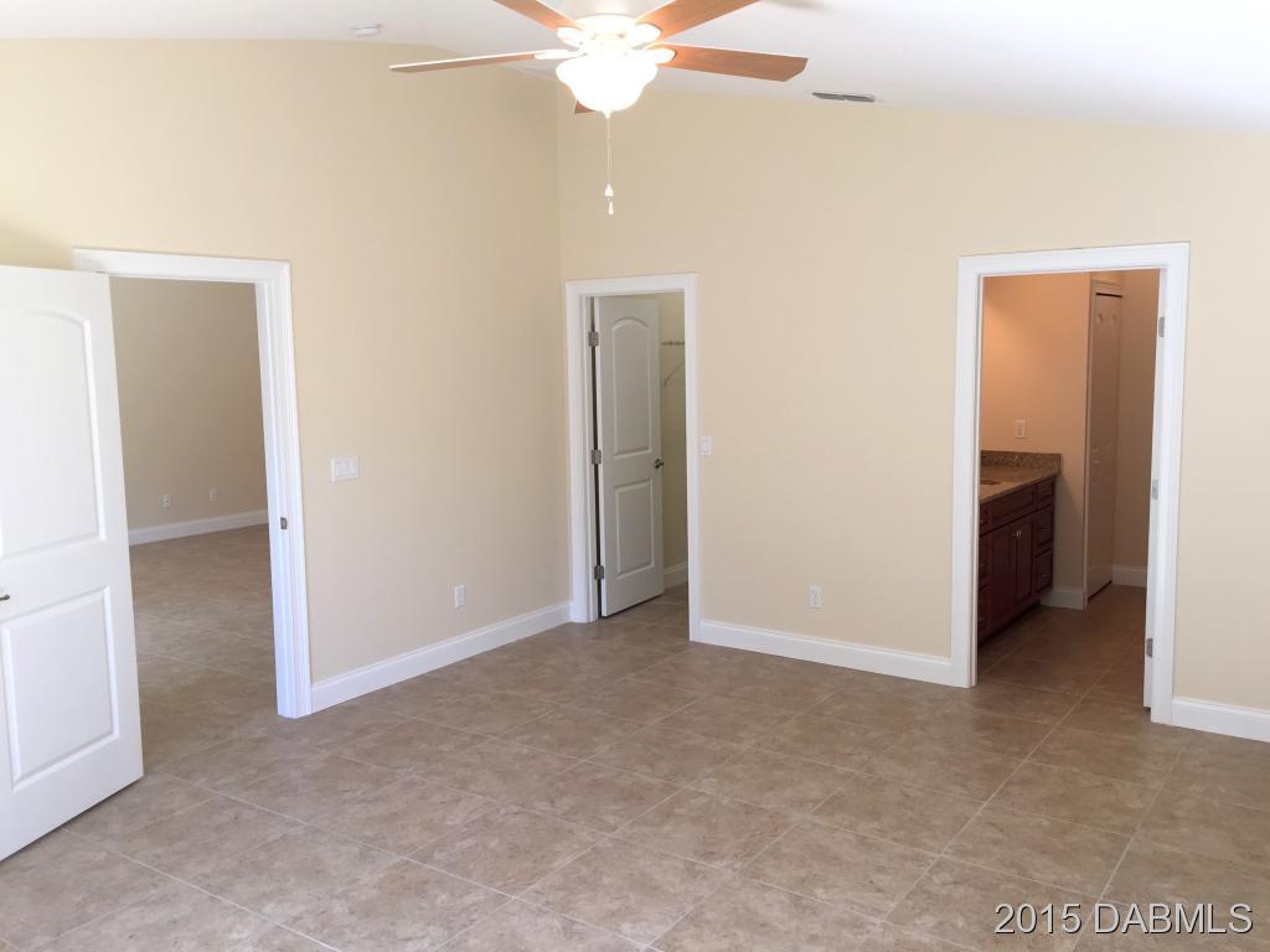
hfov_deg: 61.7
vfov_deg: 48.2
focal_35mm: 29
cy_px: 476
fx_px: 1064
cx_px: 635
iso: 40
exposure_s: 1/60
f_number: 2.2
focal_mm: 4.15
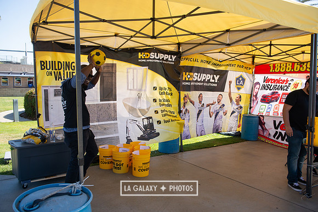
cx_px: 159
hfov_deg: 63.6
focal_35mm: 29
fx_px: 256
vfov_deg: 45.0
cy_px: 106
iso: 250
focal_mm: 29
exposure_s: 1/1600
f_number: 4
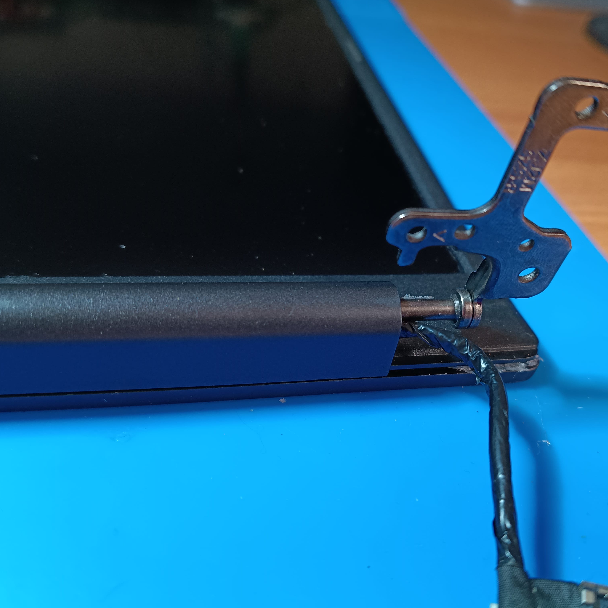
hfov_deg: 52.2
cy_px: 302
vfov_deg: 52.5
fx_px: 616
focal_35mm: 31
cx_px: 363
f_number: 1.8
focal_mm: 4.81
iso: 839
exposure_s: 1/50
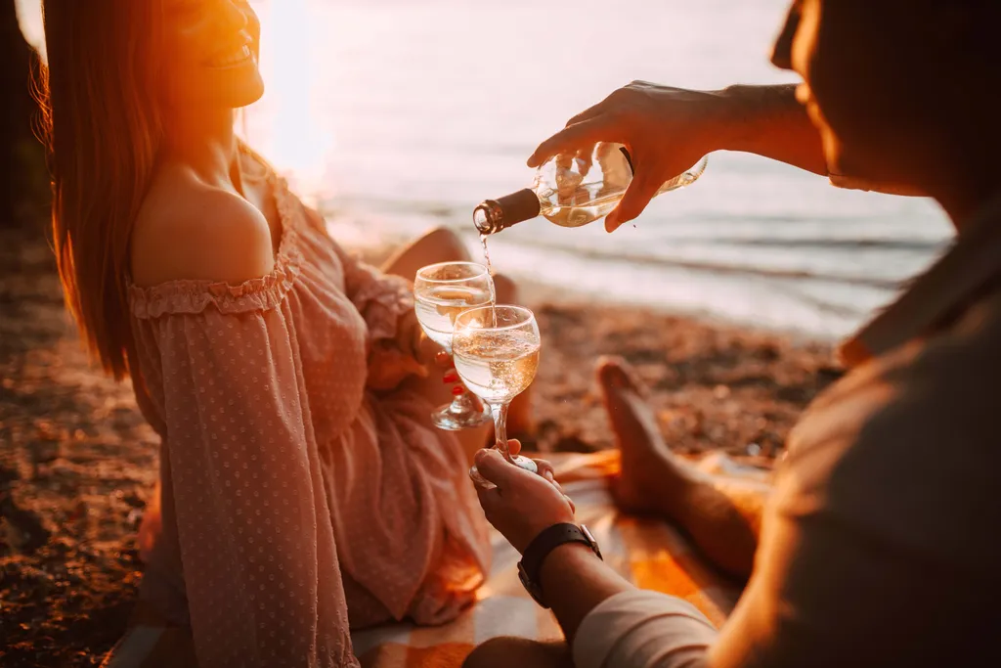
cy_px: 334
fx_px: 973
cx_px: 500
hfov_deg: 54.4
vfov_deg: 37.9
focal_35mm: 35
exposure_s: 1/640
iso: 160
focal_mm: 35
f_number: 1.4
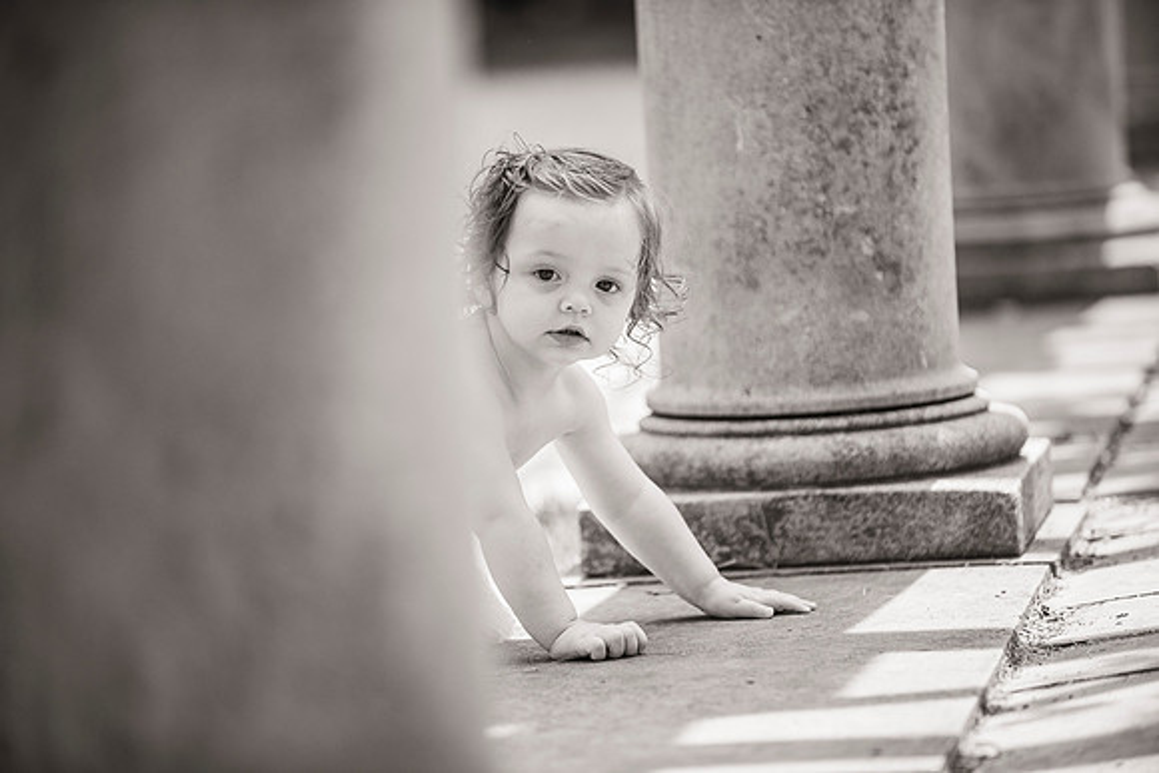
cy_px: 386
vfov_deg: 7.2
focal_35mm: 190
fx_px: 6118
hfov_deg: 10.8
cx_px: 580
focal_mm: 190
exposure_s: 1/2500
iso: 640
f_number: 2.8
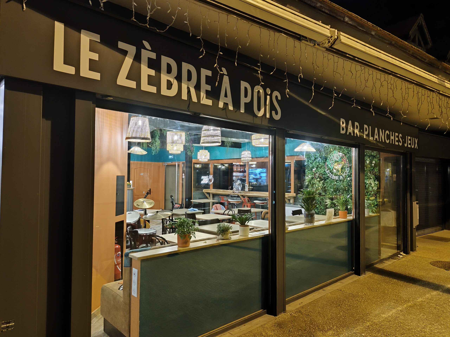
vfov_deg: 58.9
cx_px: 225
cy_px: 168
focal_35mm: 23
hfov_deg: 73.9
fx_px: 299
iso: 2000
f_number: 1.65
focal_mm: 6.19
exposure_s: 1/21.2
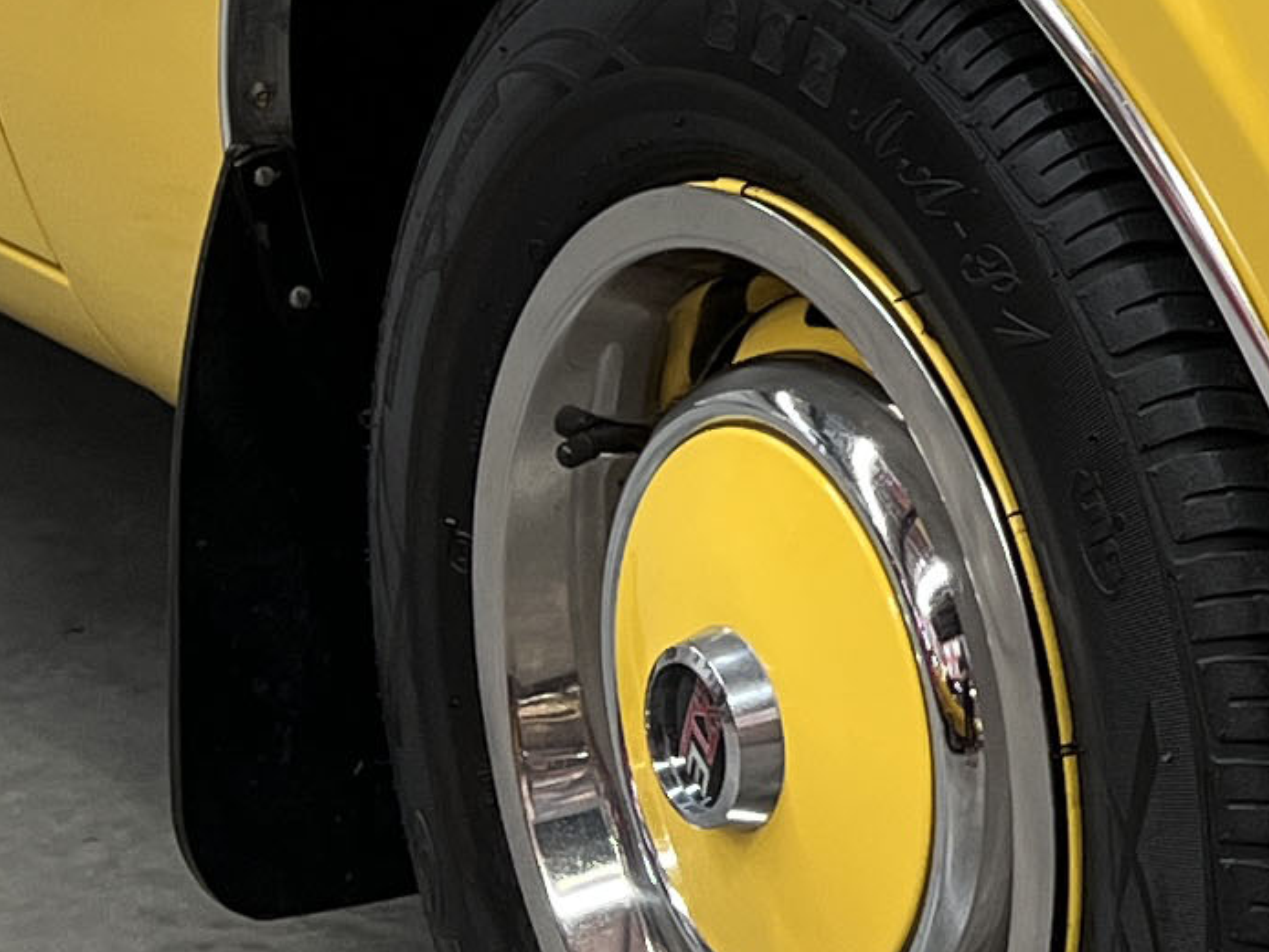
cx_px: 1779
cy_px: -9
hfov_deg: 12.5
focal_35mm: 151
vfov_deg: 9.8
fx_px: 5537
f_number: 1.5
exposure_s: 1/100
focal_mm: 5.7
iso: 80
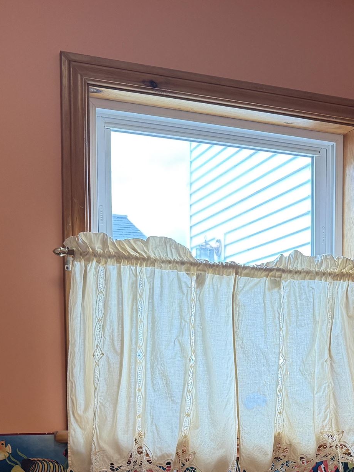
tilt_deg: -4.4
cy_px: 429
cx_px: 342
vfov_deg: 30.7
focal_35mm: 60
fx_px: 818
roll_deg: -0.7
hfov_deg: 23.5
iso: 125
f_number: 1.78
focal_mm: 6.76
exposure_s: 1/120
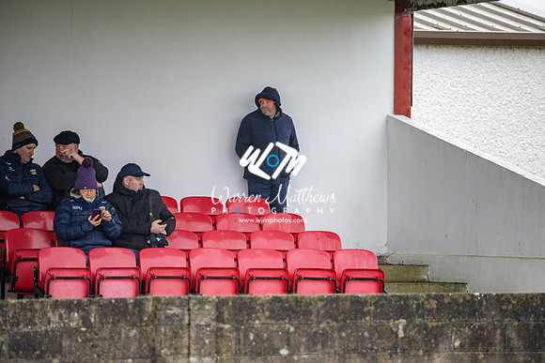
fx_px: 4543
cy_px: 182
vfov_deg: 4.6
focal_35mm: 300
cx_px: 272
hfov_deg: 6.9
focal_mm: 300
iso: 1100
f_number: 2.8
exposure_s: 1/1000
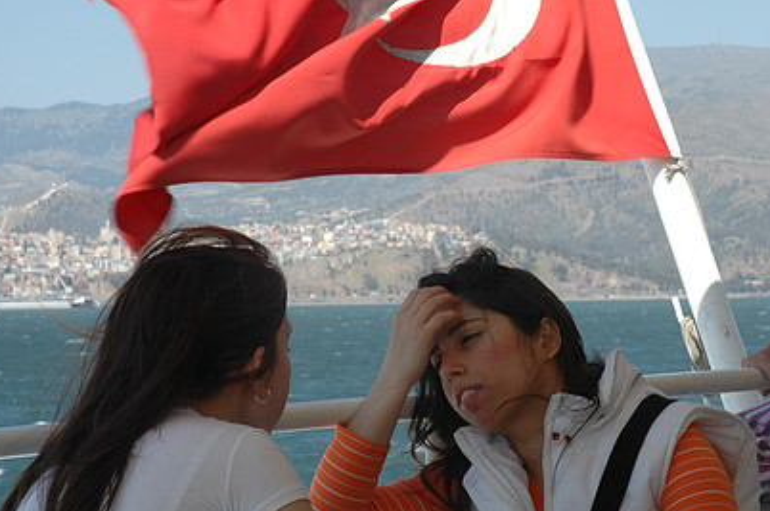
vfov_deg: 10.5
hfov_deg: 15.7
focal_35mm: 130
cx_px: 529
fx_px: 2777
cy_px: 242
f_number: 16
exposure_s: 1/100
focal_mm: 60
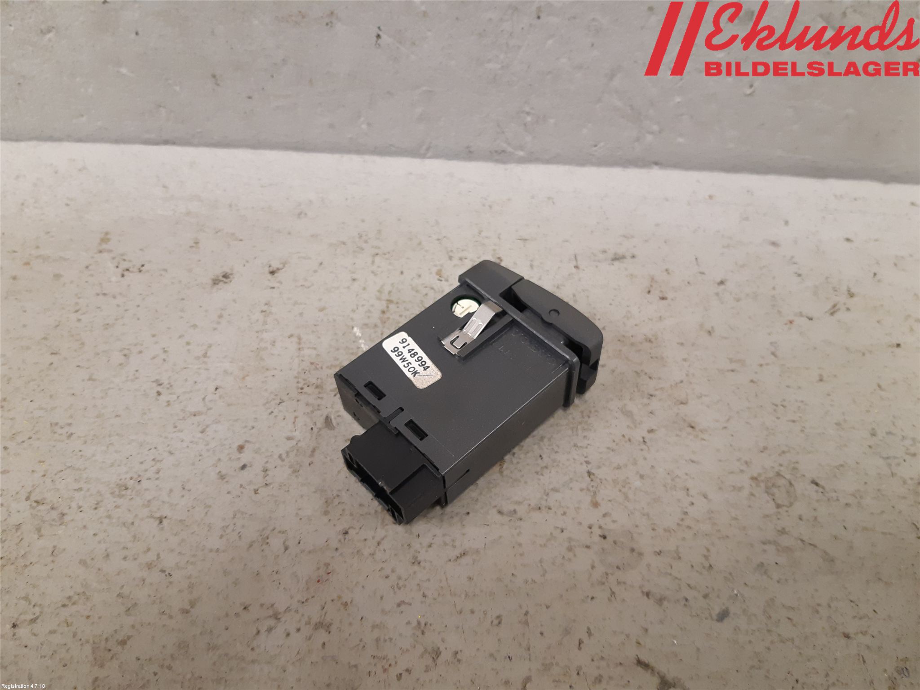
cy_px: 345
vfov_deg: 53.1
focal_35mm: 26
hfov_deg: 67.3
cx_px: 460
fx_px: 691
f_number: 1.7
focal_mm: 3.93
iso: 200
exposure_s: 1/50
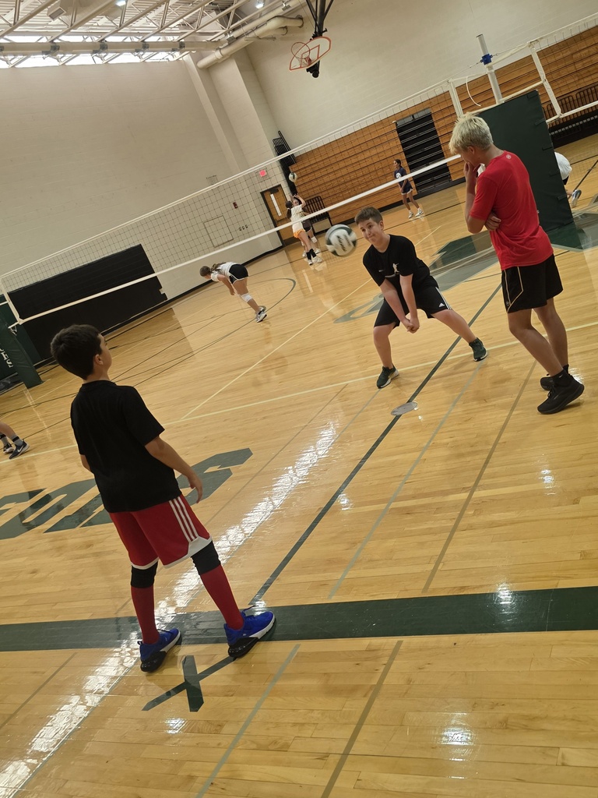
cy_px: 399
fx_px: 530
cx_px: 299
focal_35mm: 23
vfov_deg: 73.9
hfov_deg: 58.9
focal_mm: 6.3
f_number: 1.7
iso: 160
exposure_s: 1/120
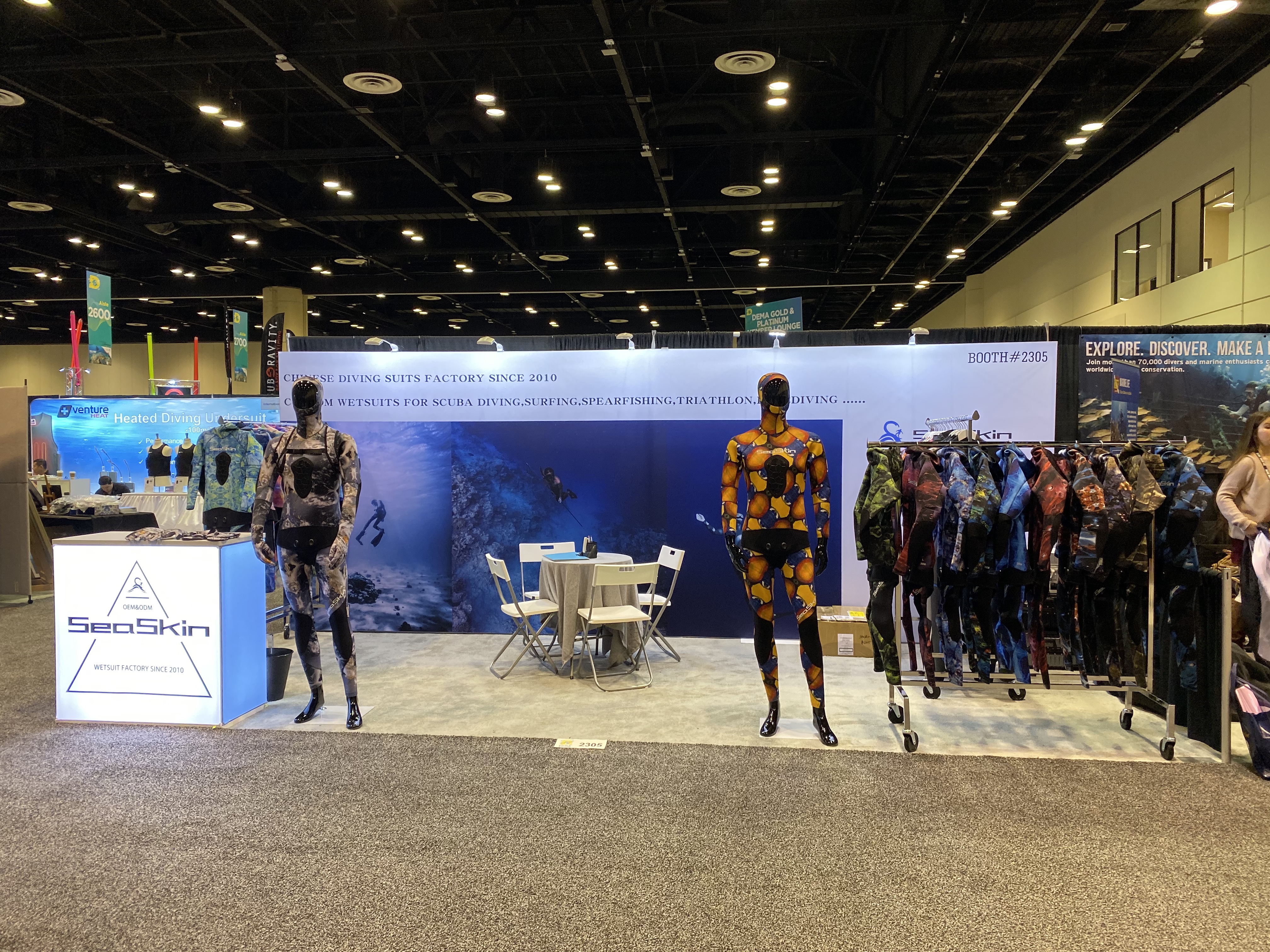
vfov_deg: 53.1
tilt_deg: -1.4
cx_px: 635
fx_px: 954
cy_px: 476
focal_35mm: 26
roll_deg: -0.4
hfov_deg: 67.3
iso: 160
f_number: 1.8
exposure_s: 1/60
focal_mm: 4.25
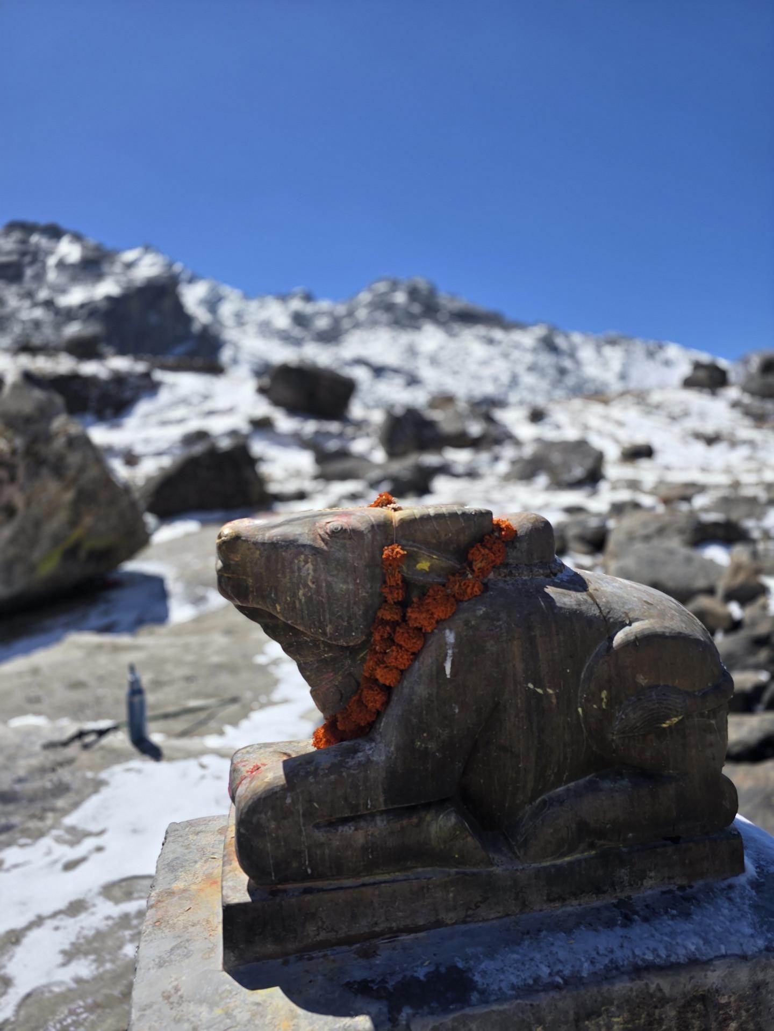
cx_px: 387
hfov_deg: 58.9
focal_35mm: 23
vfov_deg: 73.9
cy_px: 516
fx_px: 686
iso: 12
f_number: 1.7
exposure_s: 1/1272
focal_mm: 6.3
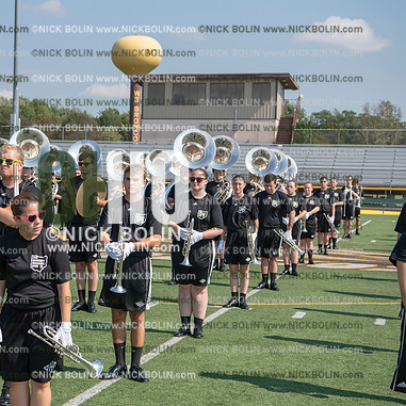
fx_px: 995
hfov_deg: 22.9
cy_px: 202
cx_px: 113
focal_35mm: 75
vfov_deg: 23.1
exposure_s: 1/1600
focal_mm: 58
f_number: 5.6
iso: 200
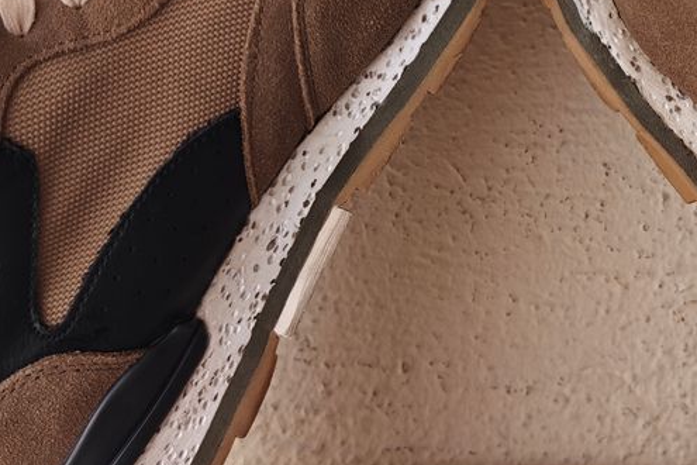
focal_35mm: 58
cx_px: 528
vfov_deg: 23.2
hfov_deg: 33.7
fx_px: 1123
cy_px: 145
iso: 50
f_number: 1.6
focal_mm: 6.06
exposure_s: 1/237
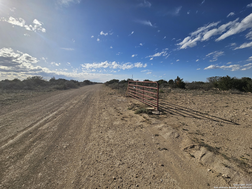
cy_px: 94
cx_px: 126
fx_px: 95
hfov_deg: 106.2
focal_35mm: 13
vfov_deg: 89.9
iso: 50
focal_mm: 2.2
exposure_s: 1/5523
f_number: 2.2
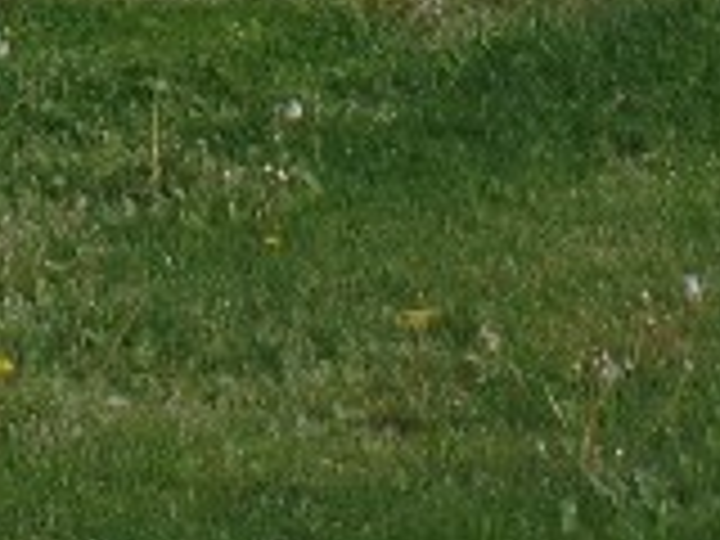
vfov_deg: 4.3
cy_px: -1040
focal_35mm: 333
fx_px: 6926
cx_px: -396
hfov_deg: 5.9
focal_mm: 9.2
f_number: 3.4
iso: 80
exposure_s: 1/750
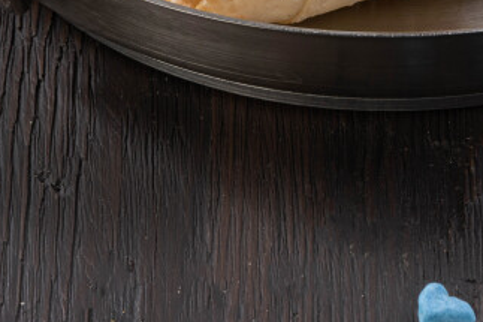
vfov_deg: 3.8
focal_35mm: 357
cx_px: 374
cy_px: -186
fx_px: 4787
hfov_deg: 5.8
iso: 160
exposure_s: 1/125
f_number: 11
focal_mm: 90
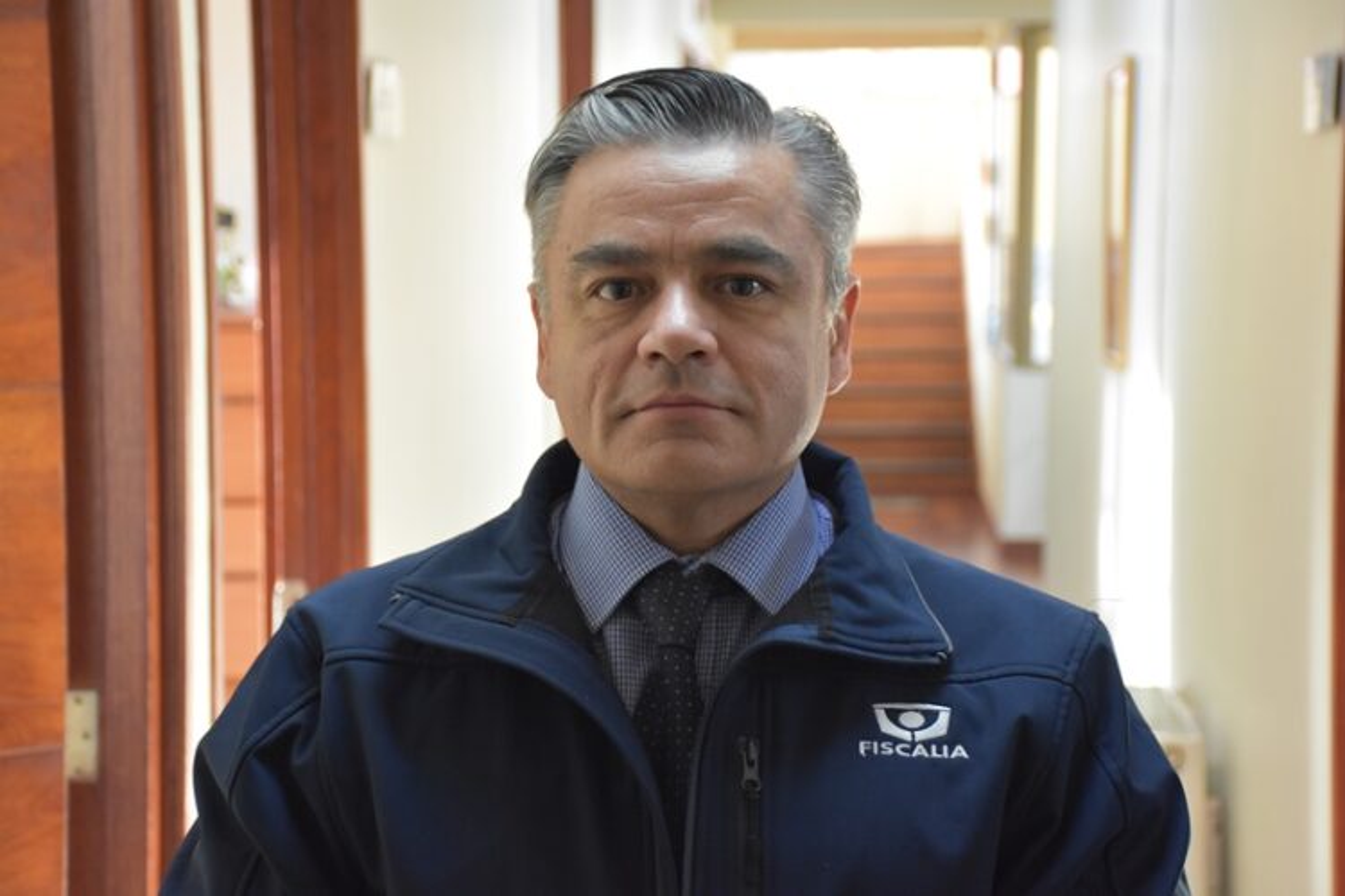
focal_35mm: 78
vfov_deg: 17.5
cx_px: 672
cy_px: 448
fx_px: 2914
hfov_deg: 26.0
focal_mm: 52
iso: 2500
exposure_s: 1/60
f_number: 4.8
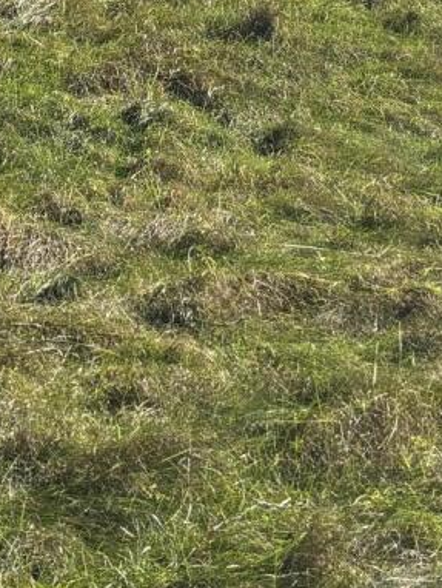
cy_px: -309
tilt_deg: +6.1
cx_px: 236
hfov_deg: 10.9
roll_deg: -0.3
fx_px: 2313
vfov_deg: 13.6
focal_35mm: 136
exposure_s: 1/2639
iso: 50
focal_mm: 5.96
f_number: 1.6
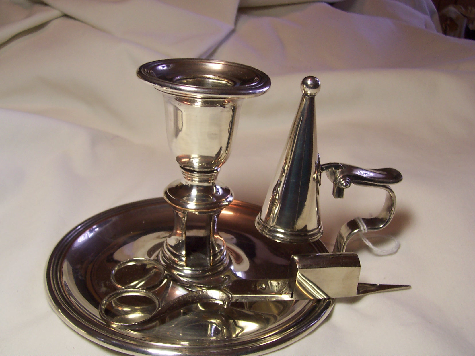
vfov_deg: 38.7
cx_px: 238
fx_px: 508
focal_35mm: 37
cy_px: 178
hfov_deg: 50.1
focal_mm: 5.6
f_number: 2.8
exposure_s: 1/45
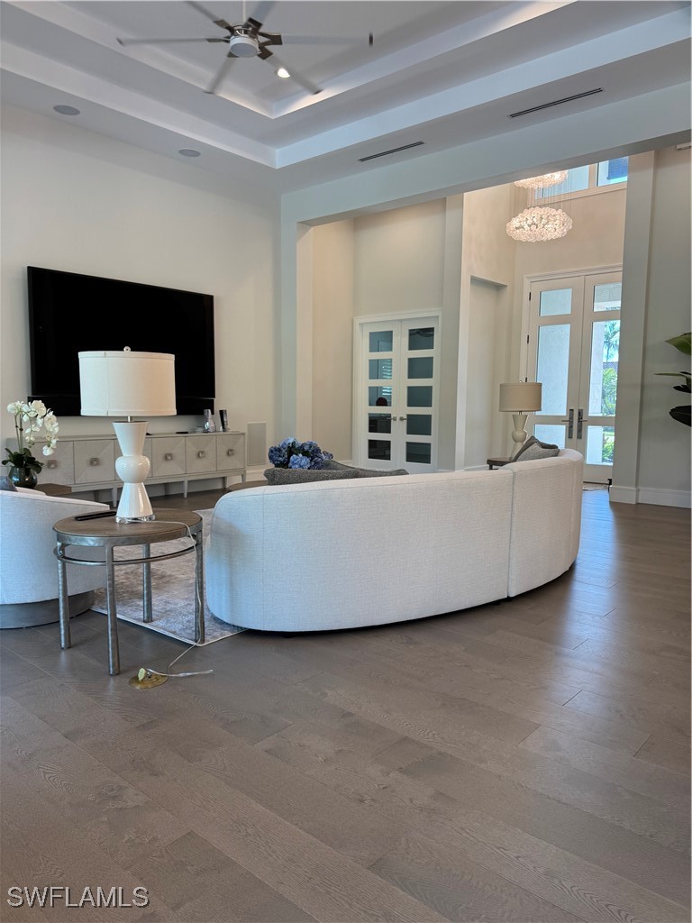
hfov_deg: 56.8
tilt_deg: -6.0
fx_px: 640
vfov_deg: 71.6
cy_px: 462
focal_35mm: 24
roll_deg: -0.1
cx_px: 346
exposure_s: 1/120
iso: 80
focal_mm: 6.76
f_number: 1.78
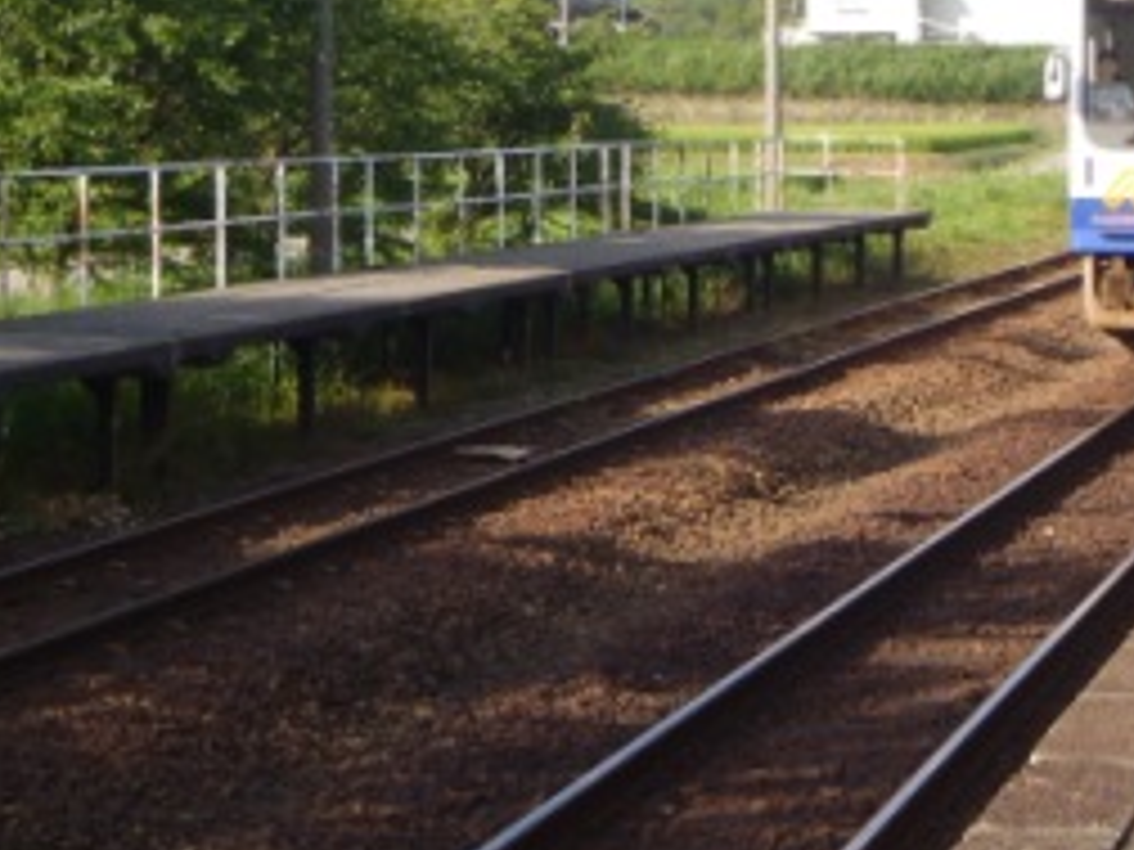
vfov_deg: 12.9
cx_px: 846
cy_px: 175
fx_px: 3735
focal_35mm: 114
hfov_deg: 17.2
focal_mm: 11.43
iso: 80
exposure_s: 1/125
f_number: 5.4
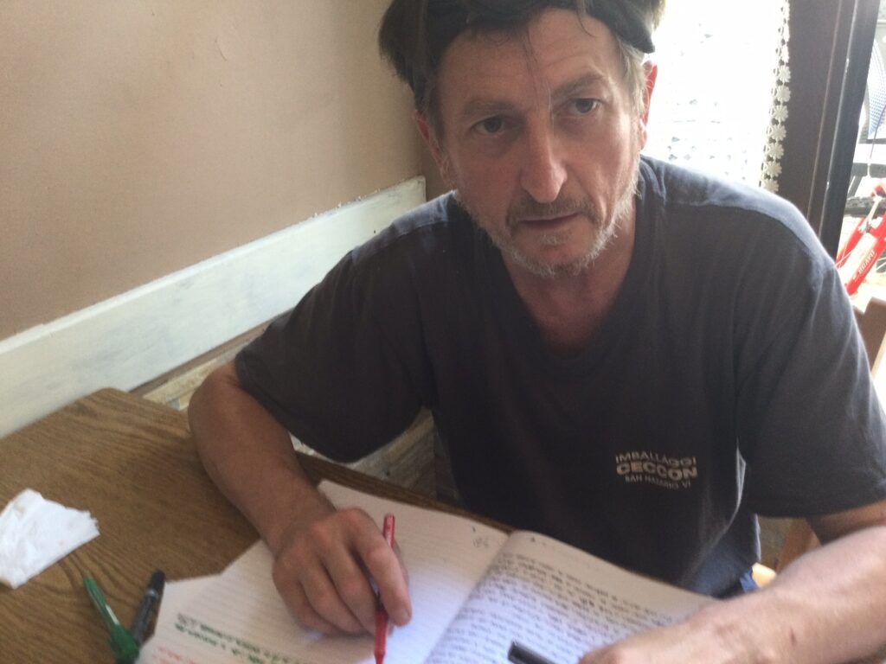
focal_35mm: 31
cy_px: 332
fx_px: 793
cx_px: 443
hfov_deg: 58.4
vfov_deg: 45.4
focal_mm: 3.3
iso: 80
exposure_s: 1/33
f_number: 2.4
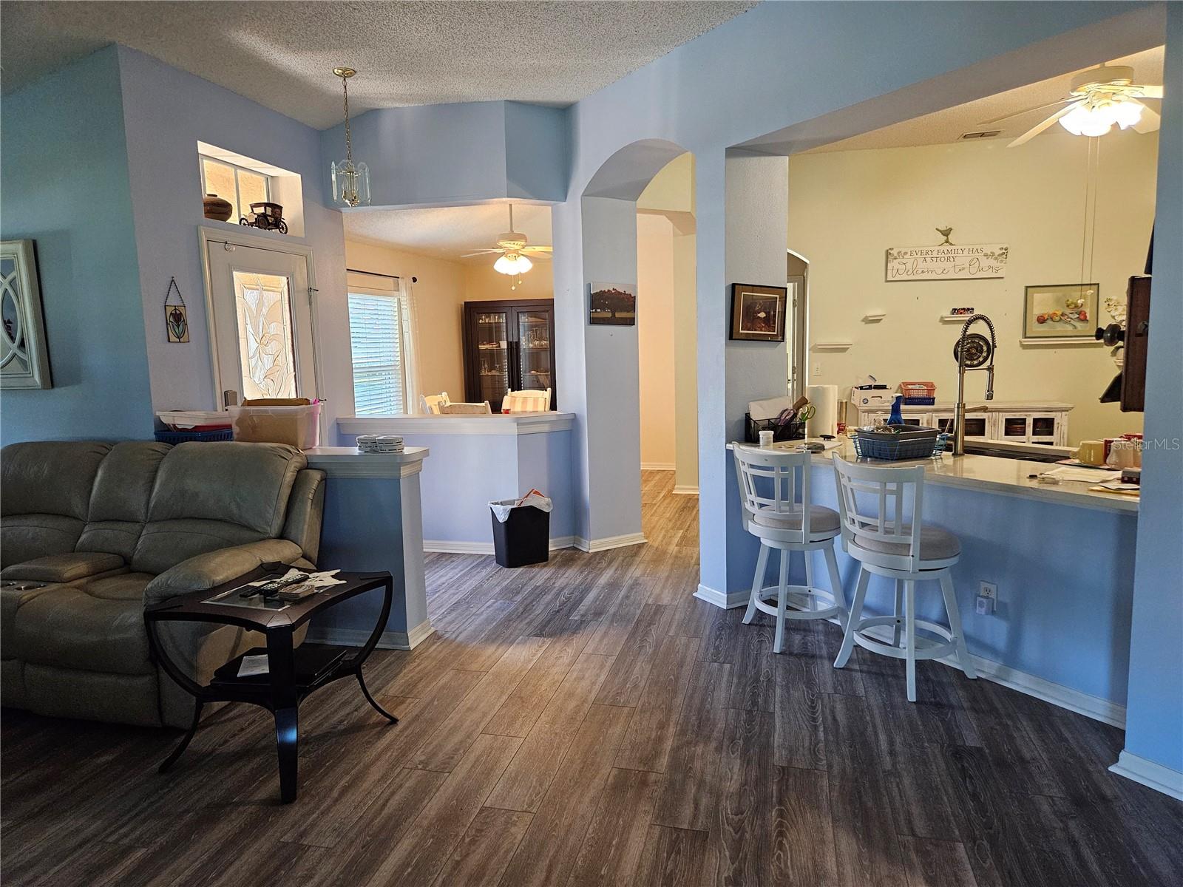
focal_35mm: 23
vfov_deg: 58.9
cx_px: 592
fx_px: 786
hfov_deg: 73.9
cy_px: 444
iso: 500
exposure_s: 1/120
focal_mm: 5.4
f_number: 1.8
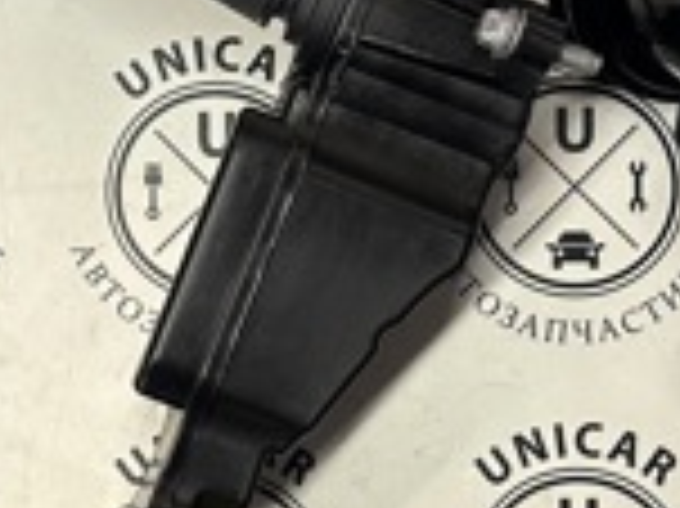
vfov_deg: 14.4
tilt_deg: -86.9
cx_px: 162
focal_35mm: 102
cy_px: 384
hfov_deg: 19.1
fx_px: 2002
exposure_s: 1/82
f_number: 1.78
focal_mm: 6.86
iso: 250
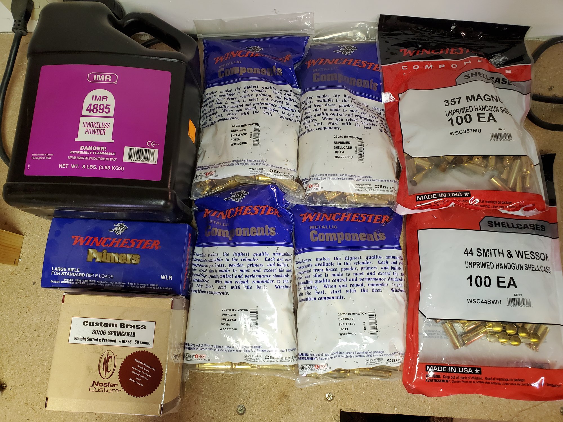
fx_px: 423
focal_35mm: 26
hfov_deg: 67.3
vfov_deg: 53.1
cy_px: 211
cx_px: 282
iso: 250
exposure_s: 1/40
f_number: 2.4
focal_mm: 4.3
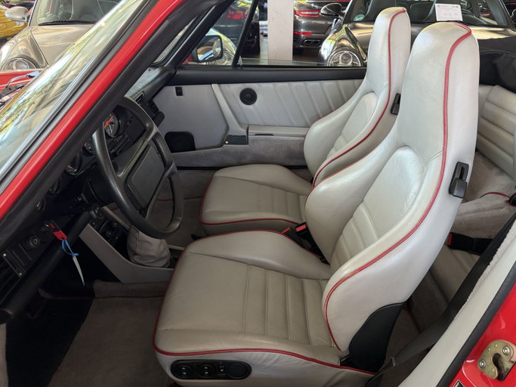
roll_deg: -0.2
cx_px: 280
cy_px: 198
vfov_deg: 51.3
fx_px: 402
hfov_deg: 65.2
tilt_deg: -28.1
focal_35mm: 27
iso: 200
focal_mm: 6.76
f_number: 1.78
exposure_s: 1/90
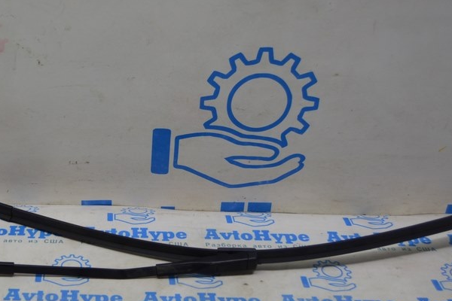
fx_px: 739
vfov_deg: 23.0
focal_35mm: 59
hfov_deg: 33.2
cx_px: 102
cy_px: 179
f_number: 4.5
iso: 400
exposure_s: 1/80
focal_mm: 23
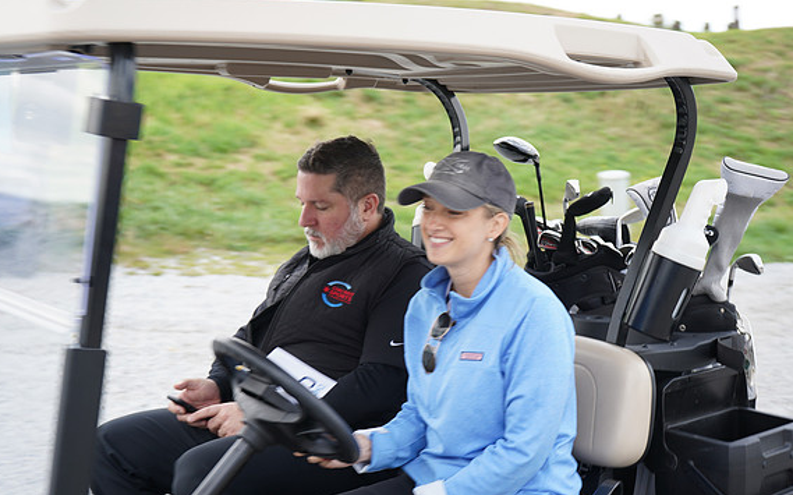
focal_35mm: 52
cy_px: 267
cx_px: 394
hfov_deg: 38.9
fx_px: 1123
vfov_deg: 24.8
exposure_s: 1/80
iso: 160
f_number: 5.6
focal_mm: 50
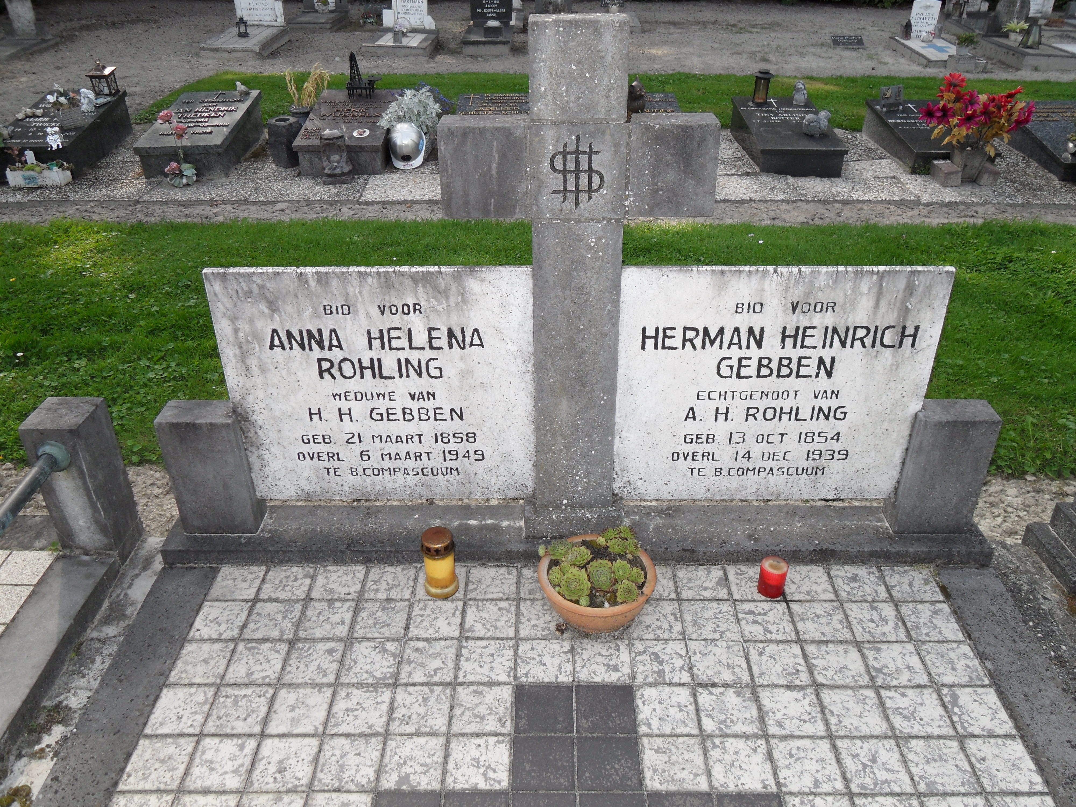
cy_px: 404
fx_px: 870
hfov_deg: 63.4
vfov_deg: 49.7
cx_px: 538
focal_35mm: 28
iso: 80
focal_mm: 5
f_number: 3
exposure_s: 1/250
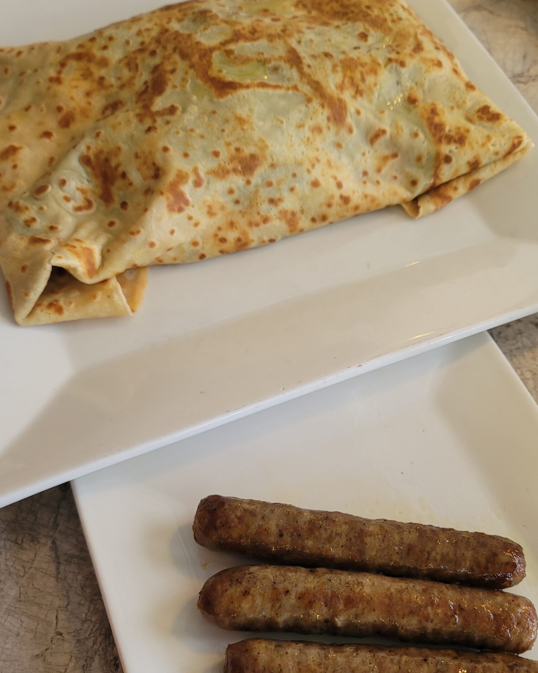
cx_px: 311
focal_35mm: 33
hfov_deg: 44.4
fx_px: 657
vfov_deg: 54.0
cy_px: 393
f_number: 1.8
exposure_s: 1/40
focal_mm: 7
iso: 200
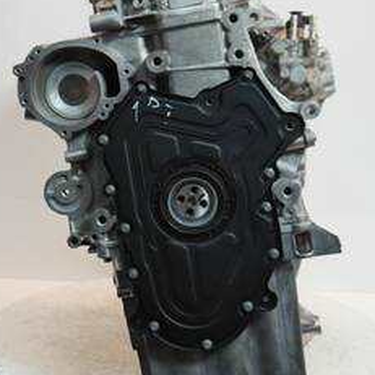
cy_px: 151
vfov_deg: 31.0
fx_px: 674
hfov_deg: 30.7
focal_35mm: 55
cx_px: 106
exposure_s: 1/60
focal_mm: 15
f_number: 3.5
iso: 250
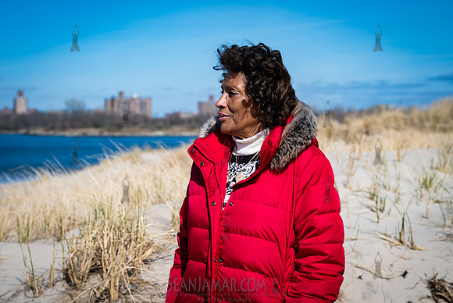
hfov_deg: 28.5
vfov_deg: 19.3
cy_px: 137
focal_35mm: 71
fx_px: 893
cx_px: 214
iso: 64
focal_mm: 64
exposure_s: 1/640
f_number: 4.5
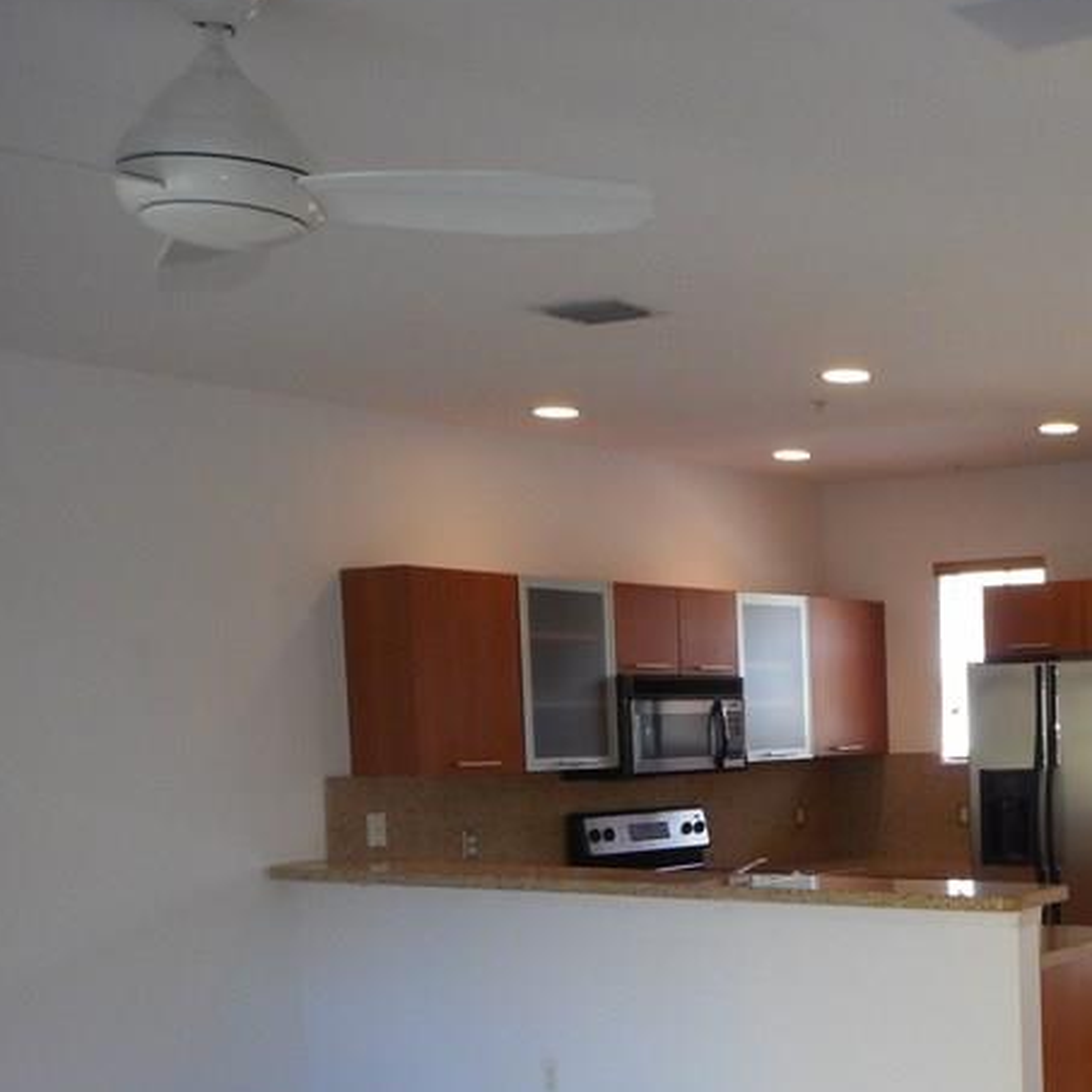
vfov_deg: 33.0
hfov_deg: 31.7
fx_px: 1785
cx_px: 1061
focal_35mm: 50
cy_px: 890
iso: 200
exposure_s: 1/30
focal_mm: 4.5
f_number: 3.7
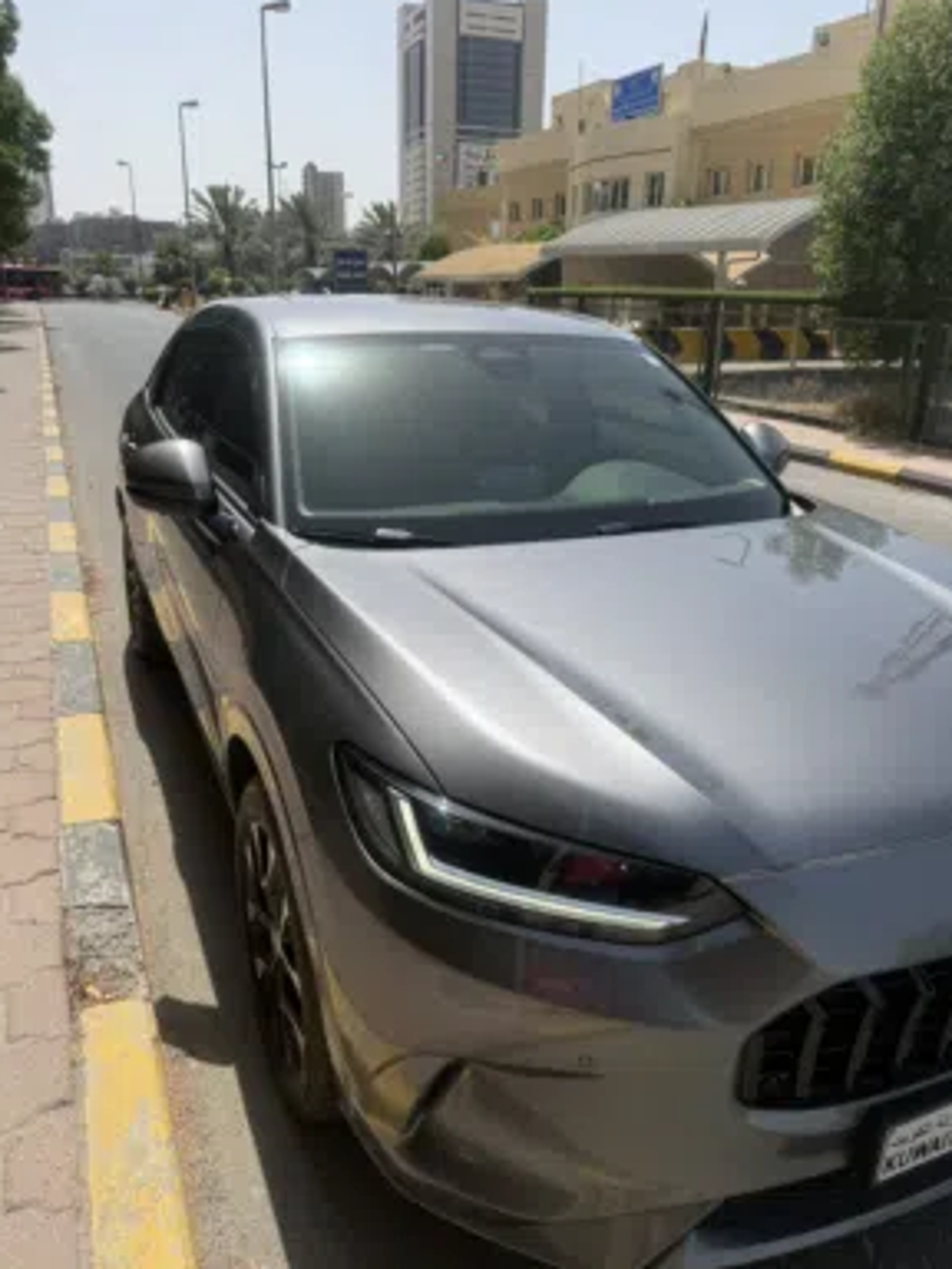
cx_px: 466
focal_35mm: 25
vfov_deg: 69.4
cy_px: 621
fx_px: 917
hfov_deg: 54.9
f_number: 1.78
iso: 80
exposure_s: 1/4673
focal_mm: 6.76
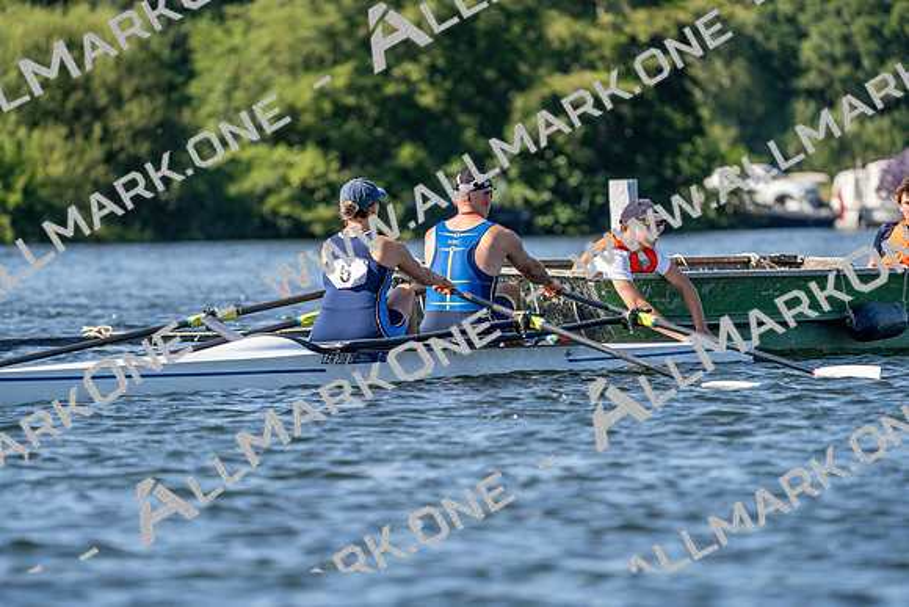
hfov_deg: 5.7
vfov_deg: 3.8
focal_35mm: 362
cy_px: 304
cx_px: 454
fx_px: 9142
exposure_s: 1/1600
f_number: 6.3
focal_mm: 362
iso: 400
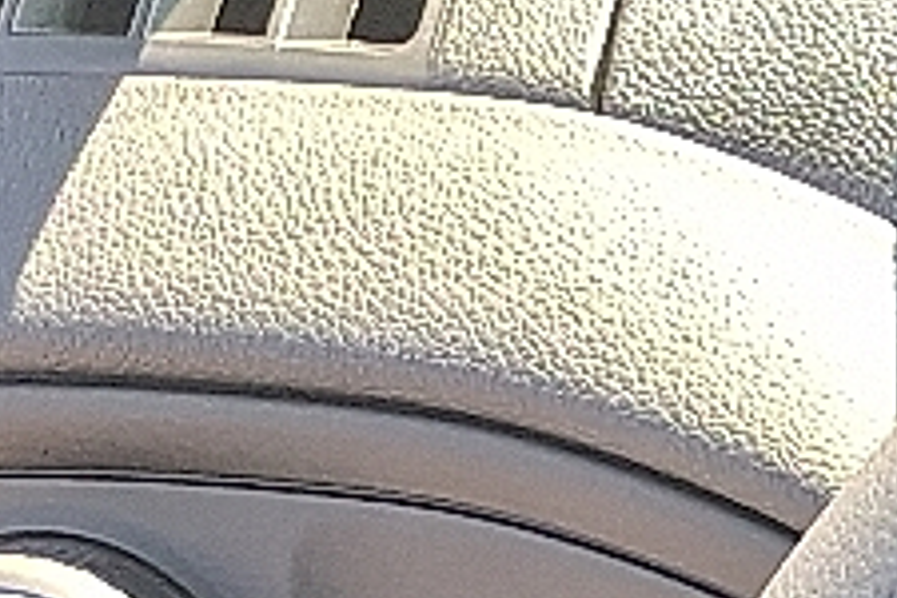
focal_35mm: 185
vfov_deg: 6.7
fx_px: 4609
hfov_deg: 8.8
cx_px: 2819
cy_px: 1814
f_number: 1.8
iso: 30
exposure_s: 1/120
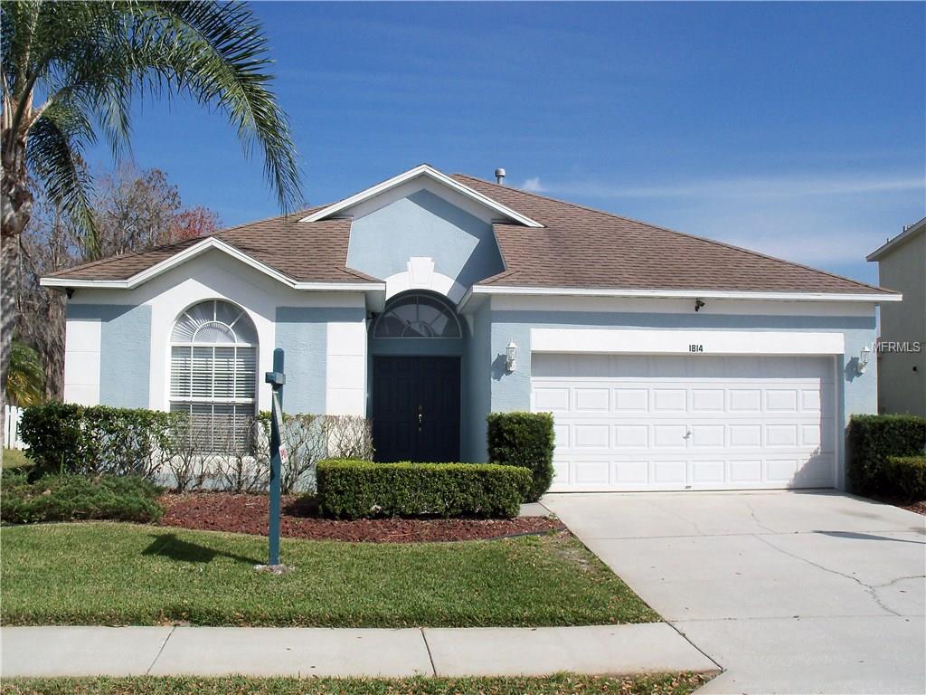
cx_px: 463
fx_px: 936
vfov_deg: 40.7
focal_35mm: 35
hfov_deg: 52.6
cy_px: 348
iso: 80
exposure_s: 1/640
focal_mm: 6.3
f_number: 5.5
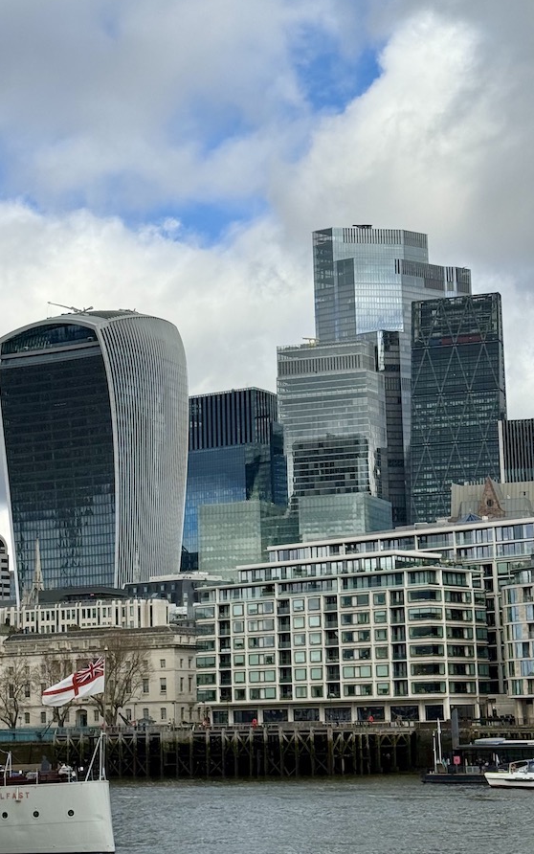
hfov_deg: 17.2
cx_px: 232
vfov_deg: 27.1
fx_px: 1769
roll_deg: +0.8
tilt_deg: +10.5
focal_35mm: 76
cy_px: 410
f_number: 1.78
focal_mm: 6.76
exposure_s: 1/7143
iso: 64
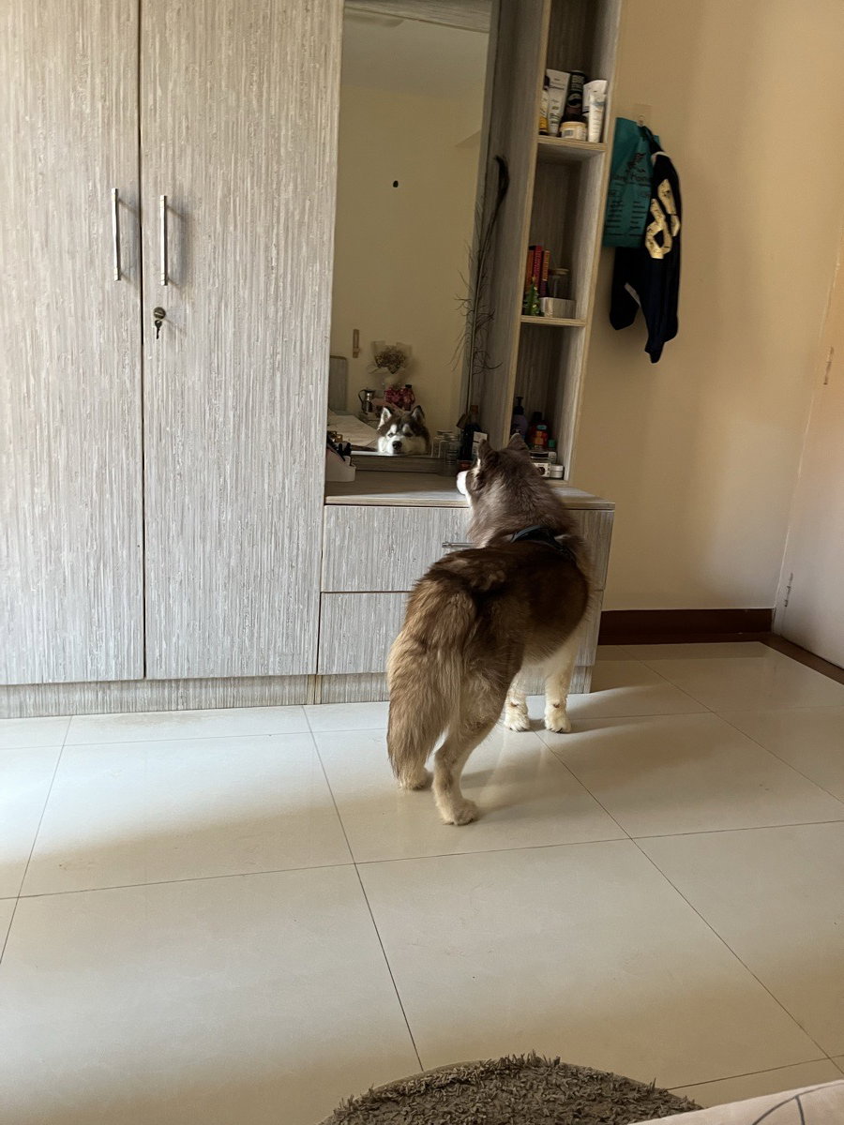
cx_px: 422
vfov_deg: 67.3
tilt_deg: -12.6
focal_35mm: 26
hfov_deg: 53.1
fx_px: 845
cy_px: 562
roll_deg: -0.9
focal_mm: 5.1
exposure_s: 1/93
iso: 125
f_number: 1.6
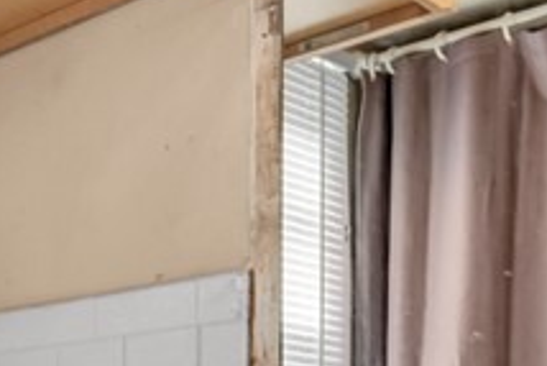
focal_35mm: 71
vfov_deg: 17.9
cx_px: -18
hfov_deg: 26.7
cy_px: 482
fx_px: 1079
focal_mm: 14
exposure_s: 1/40
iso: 200
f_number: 11
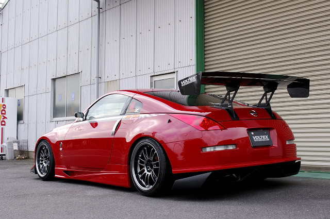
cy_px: 110
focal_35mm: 48
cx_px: 165
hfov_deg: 41.2
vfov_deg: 28.0
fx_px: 439
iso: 100
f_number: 11
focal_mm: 32
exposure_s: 1/15
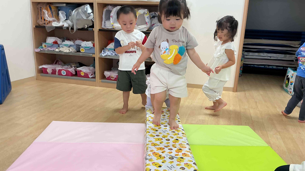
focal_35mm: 32
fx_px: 259
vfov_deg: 36.6
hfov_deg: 61.0
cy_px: 97
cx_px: 153
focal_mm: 3
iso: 25
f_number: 1.8
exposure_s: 1/100
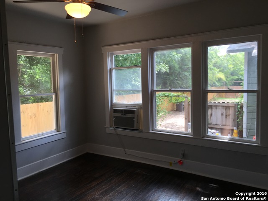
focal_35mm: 29
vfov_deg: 48.2
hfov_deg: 61.7
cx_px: 134
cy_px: 100
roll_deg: +0.8
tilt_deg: -3.2
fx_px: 225
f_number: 2.2
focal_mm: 4.15
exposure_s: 1/60
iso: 32
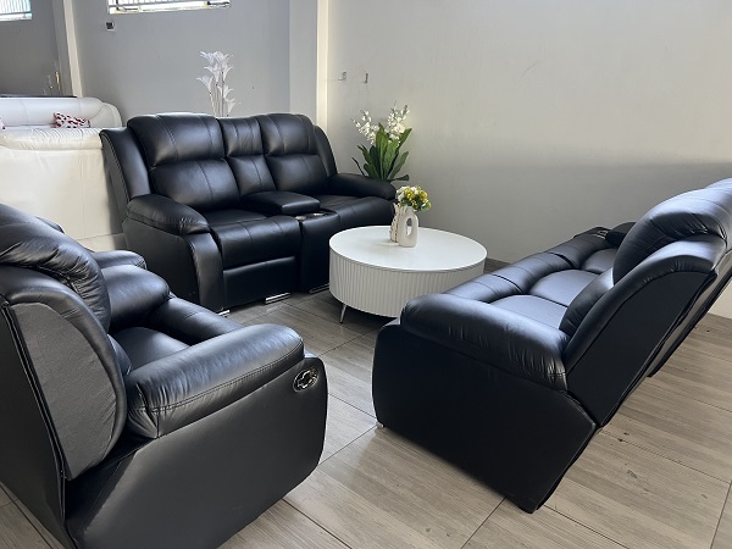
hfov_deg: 67.3
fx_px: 550
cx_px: 366
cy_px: 274
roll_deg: -2.8
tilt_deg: -20.1
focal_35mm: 26
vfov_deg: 53.1
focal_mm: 5.7
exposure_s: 1/60
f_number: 1.5
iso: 320
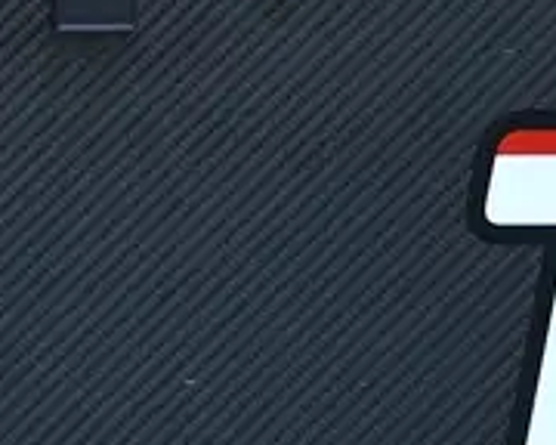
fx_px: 16211
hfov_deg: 2.0
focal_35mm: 985
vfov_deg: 1.6
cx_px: -83
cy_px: -423
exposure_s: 1/500
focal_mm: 105
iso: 800
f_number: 4.8
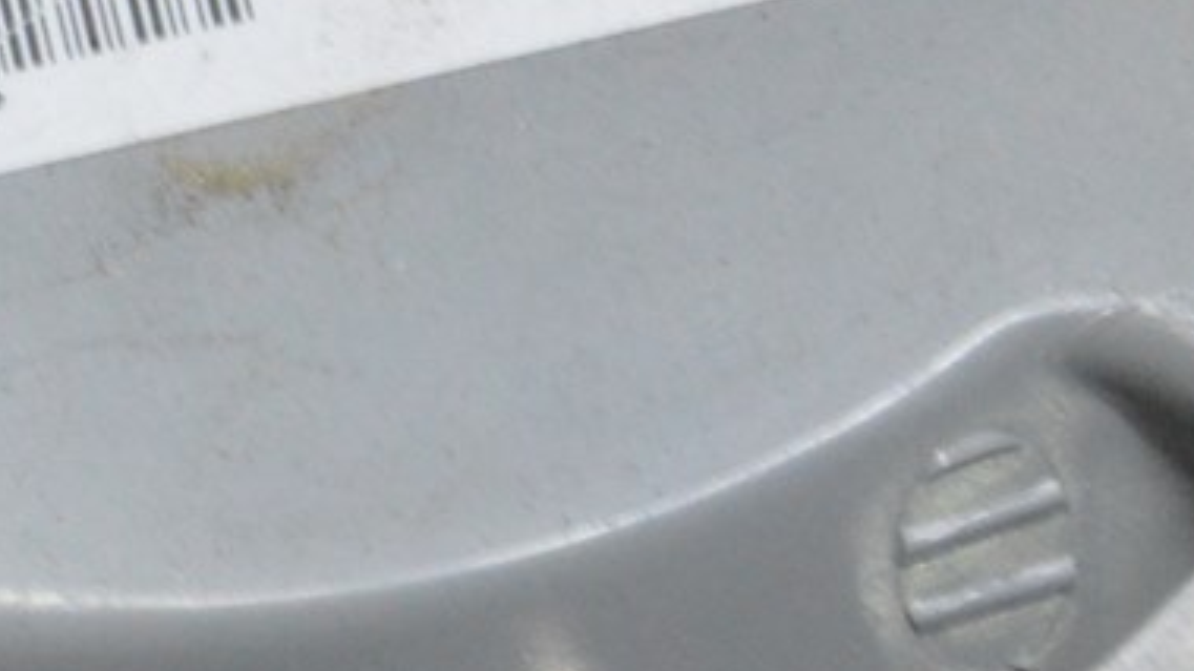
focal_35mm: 233
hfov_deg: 9.2
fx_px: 7388
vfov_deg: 5.2
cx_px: 132
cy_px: -228
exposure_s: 1/15
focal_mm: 55
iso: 6400
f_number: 20
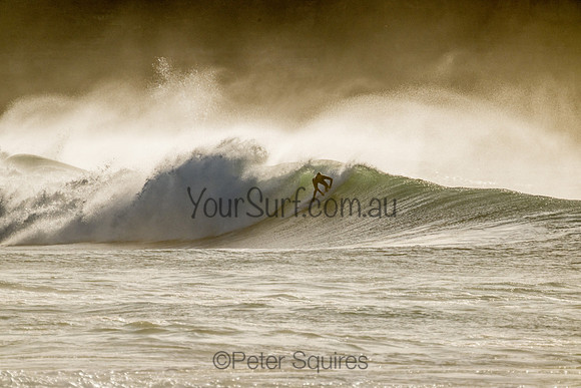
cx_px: 290
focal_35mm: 800
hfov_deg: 2.6
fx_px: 12914
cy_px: 194
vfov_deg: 1.7
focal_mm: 800
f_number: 11
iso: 400
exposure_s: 1/2000
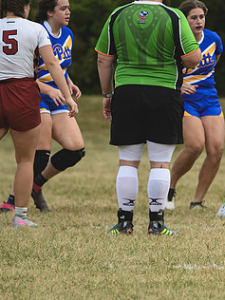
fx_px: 8701
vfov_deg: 2.0
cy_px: 129
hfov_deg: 1.5
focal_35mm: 1004
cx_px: 255
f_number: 6
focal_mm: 380
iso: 250
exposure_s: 1/1000
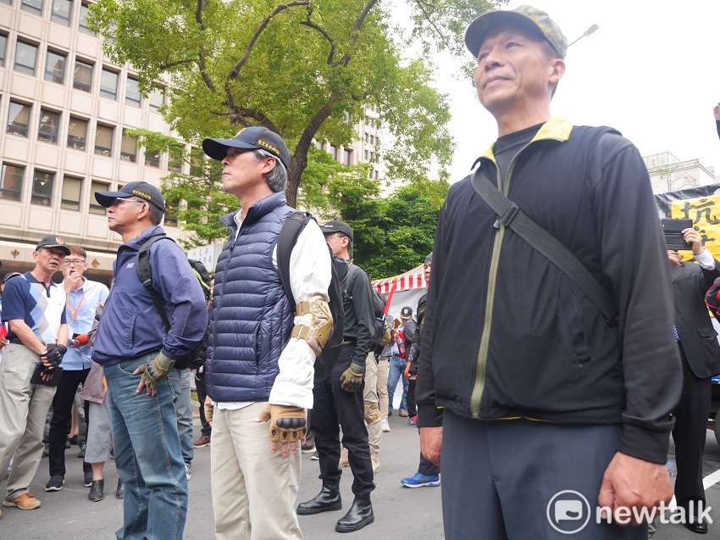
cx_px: 360
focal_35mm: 24
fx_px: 499
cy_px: 270
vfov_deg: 56.8
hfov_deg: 71.6
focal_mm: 12
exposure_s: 1/400
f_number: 2.8
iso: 250
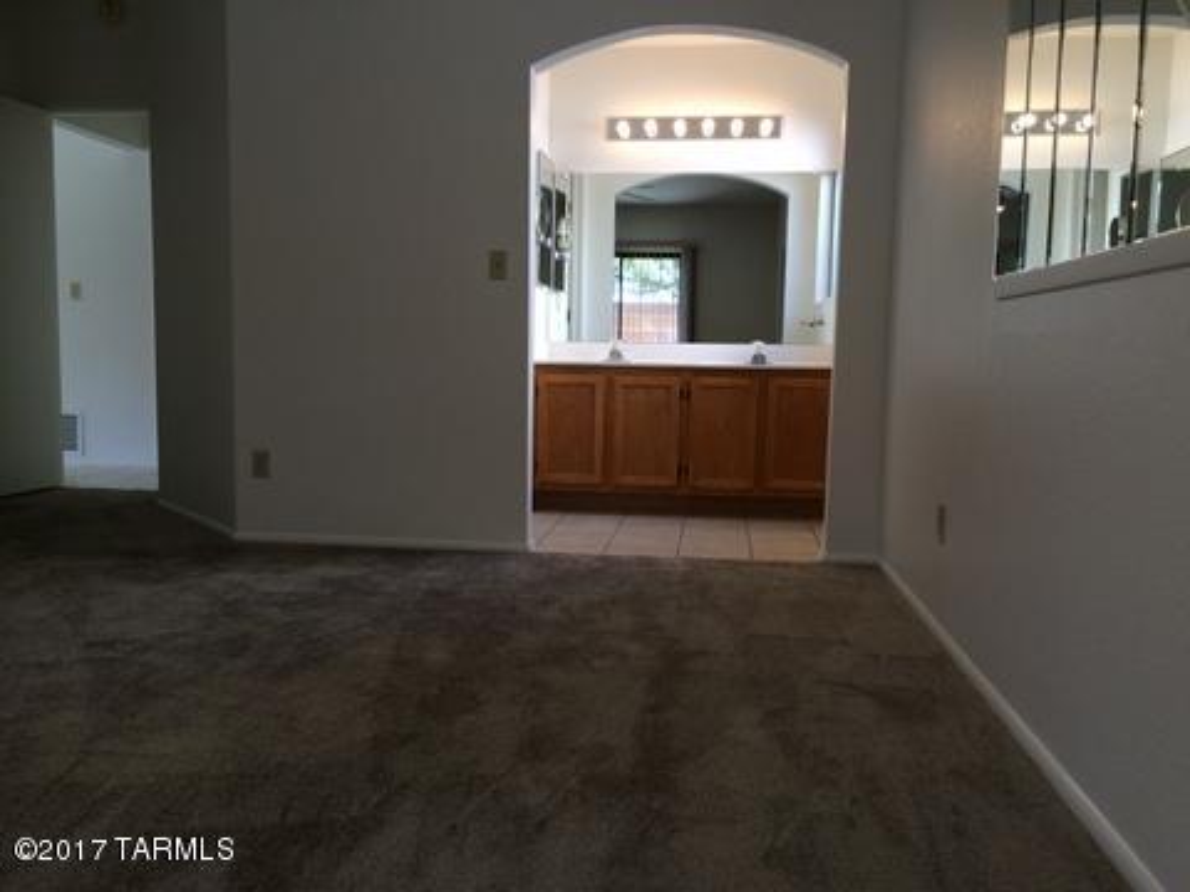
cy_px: 446
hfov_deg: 61.7
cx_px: 595
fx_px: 997
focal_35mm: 29
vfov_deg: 48.2
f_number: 2.2
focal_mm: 4.15
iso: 40
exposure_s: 1/60
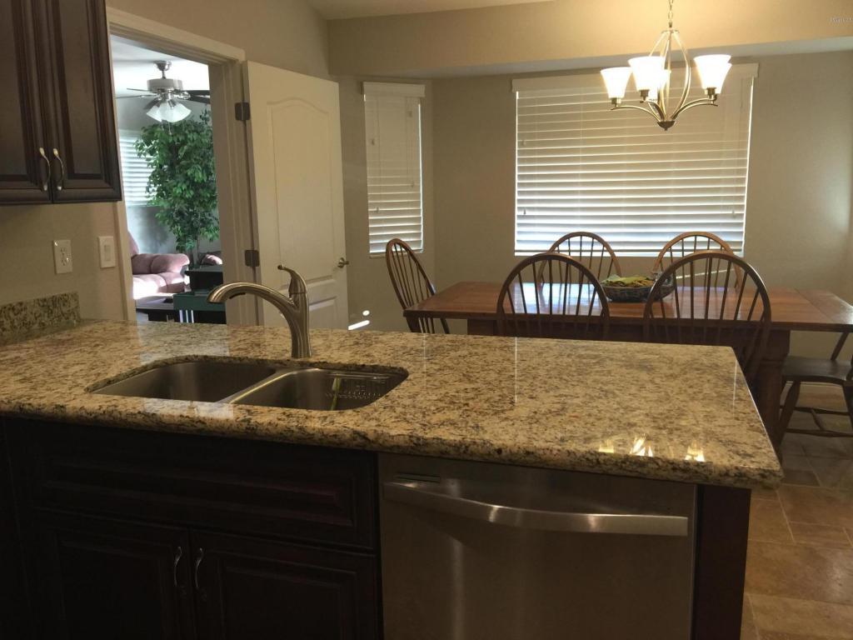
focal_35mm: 29
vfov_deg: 48.2
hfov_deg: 61.7
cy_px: 320
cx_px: 426
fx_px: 715
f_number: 2.2
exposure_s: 1/17
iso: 64
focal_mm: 4.15
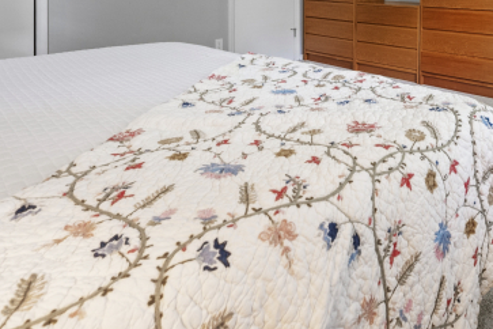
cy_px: -4
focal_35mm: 31
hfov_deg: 55.9
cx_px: 397
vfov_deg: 37.5
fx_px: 424
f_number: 9
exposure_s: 1/15
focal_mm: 15
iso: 14400
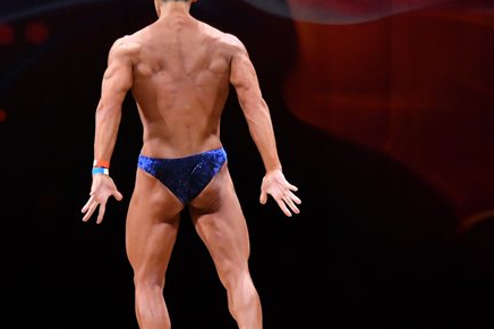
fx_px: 5293
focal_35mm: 386
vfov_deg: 3.6
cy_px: 182
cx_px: 188
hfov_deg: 5.3
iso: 4000
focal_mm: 145
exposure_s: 1/400
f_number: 5.6
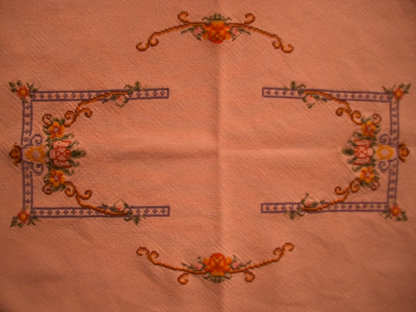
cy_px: 156
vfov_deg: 40.7
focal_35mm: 35
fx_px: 421
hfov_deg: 52.6
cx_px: 208
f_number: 2.6
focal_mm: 5.8
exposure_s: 1/13
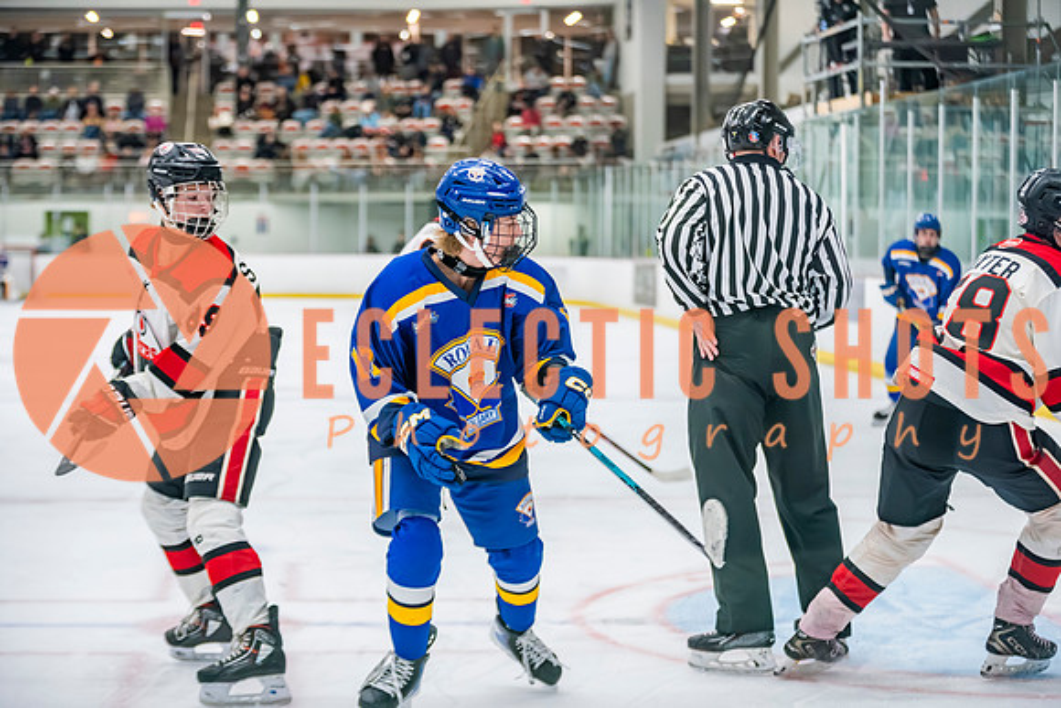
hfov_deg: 23.3
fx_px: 2575
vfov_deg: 15.7
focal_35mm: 87
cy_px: 354
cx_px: 530
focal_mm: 85
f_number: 2.8
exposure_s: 1/640
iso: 3200
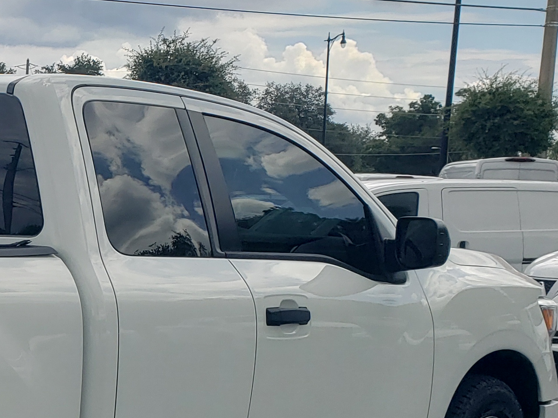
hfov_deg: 21.4
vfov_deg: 17.9
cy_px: 379
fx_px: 1306
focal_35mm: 81
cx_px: -199
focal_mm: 4.3
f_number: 2.4
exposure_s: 1/1478
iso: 50
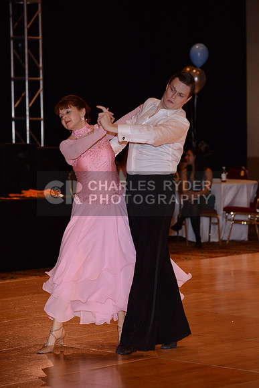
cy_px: 194
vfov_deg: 14.2
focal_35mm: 145
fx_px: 1564
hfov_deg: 9.5
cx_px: 130
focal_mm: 145
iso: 1600
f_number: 4.5
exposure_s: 1/200
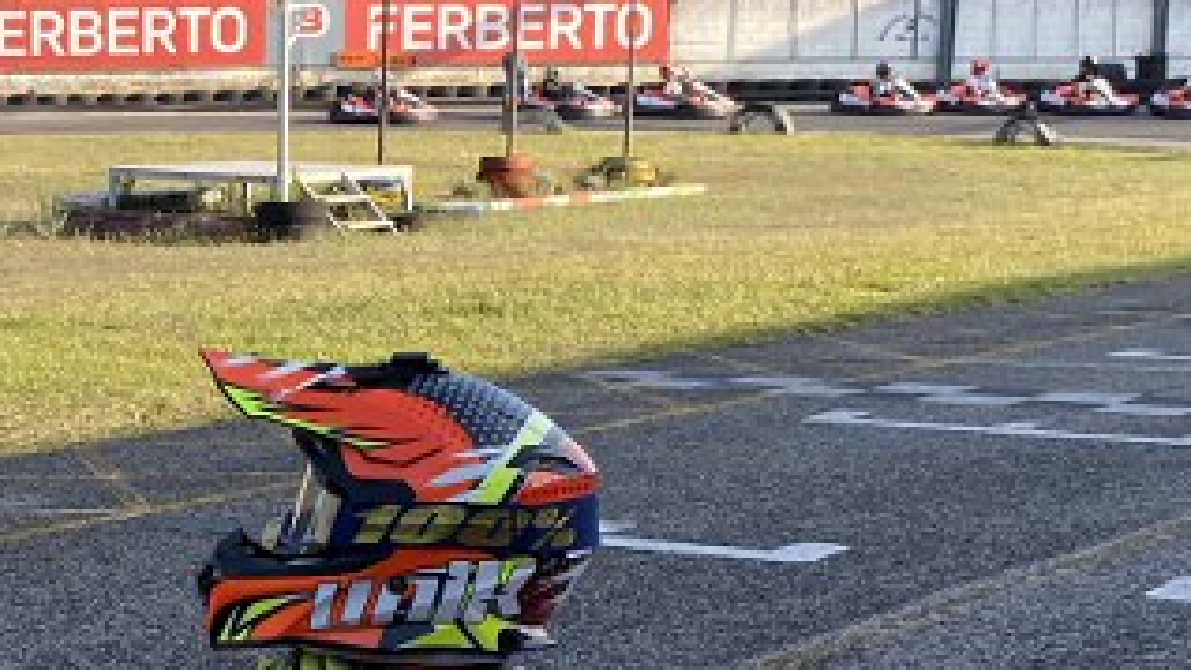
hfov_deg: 21.7
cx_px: 24
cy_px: 644
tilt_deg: -13.7
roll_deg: +0.2
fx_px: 3001
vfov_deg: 12.6
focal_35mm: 95
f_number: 1.8
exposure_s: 1/554
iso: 32
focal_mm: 4.25
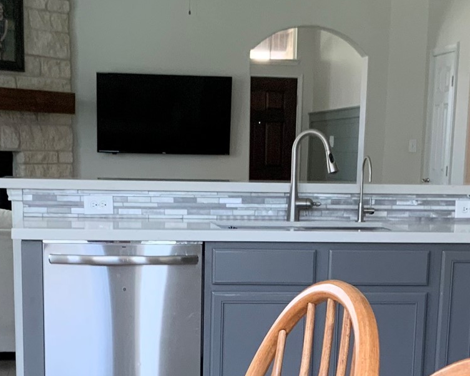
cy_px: 359
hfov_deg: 24.8
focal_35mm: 77
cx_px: 251
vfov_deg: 19.4
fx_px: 1071
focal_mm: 3
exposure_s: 1/60
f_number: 1.8
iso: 64
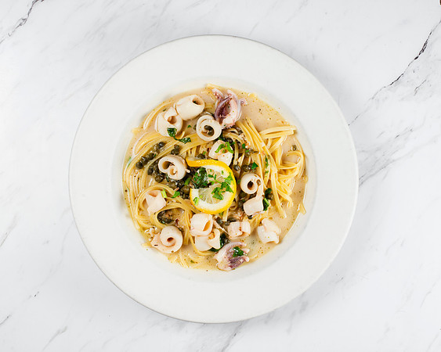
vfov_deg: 24.9
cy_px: 167
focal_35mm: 61
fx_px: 798
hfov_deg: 30.9
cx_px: 212
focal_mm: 50
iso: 200
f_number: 10
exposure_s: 1/250
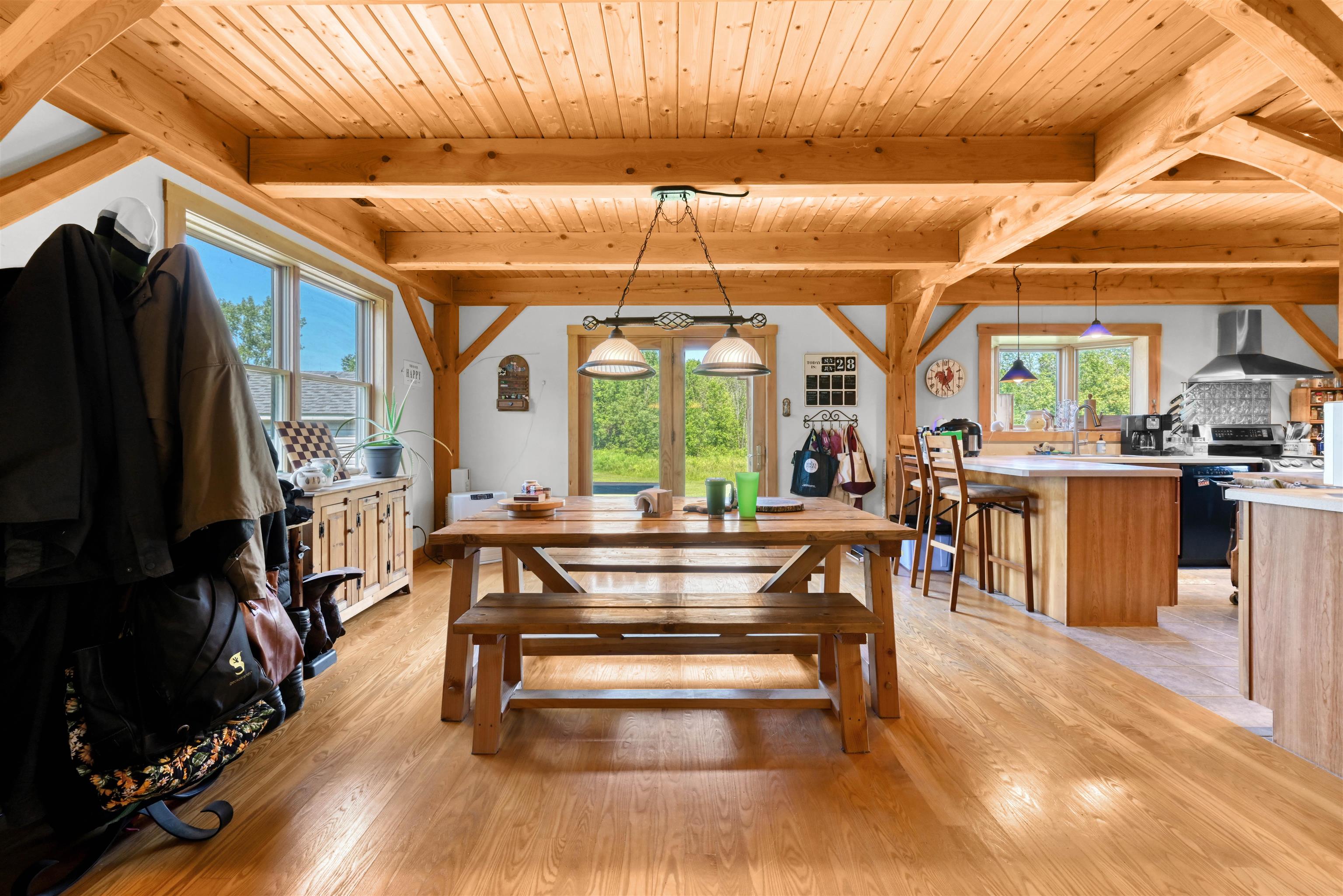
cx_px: 672
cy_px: 448
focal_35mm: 14
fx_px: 522
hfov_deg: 104.3
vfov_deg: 81.2
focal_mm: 14
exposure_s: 1/800
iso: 1000
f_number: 14
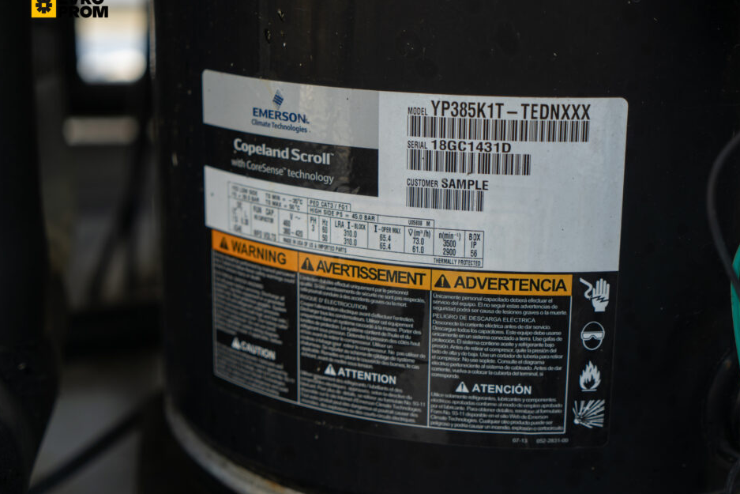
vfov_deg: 23.0
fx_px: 1213
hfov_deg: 33.9
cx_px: 401
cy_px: 230
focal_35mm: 59
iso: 200
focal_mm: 54
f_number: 4
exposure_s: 1/50
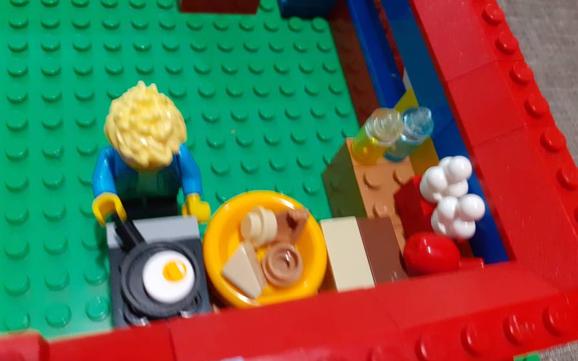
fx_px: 457
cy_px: 181
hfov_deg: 64.6
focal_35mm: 29
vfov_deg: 43.1
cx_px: 292
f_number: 1.9
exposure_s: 1/25
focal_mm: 3.6
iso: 250
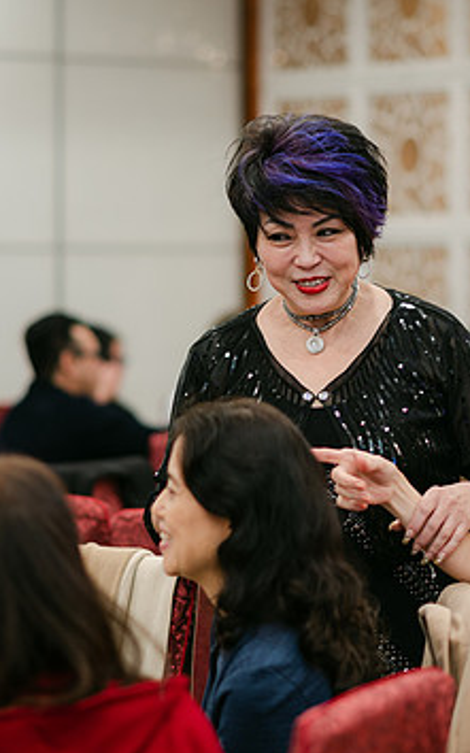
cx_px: 345
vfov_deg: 13.7
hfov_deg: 8.6
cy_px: 357
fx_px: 3138
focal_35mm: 153
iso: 320
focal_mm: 85
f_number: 2
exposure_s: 1/125
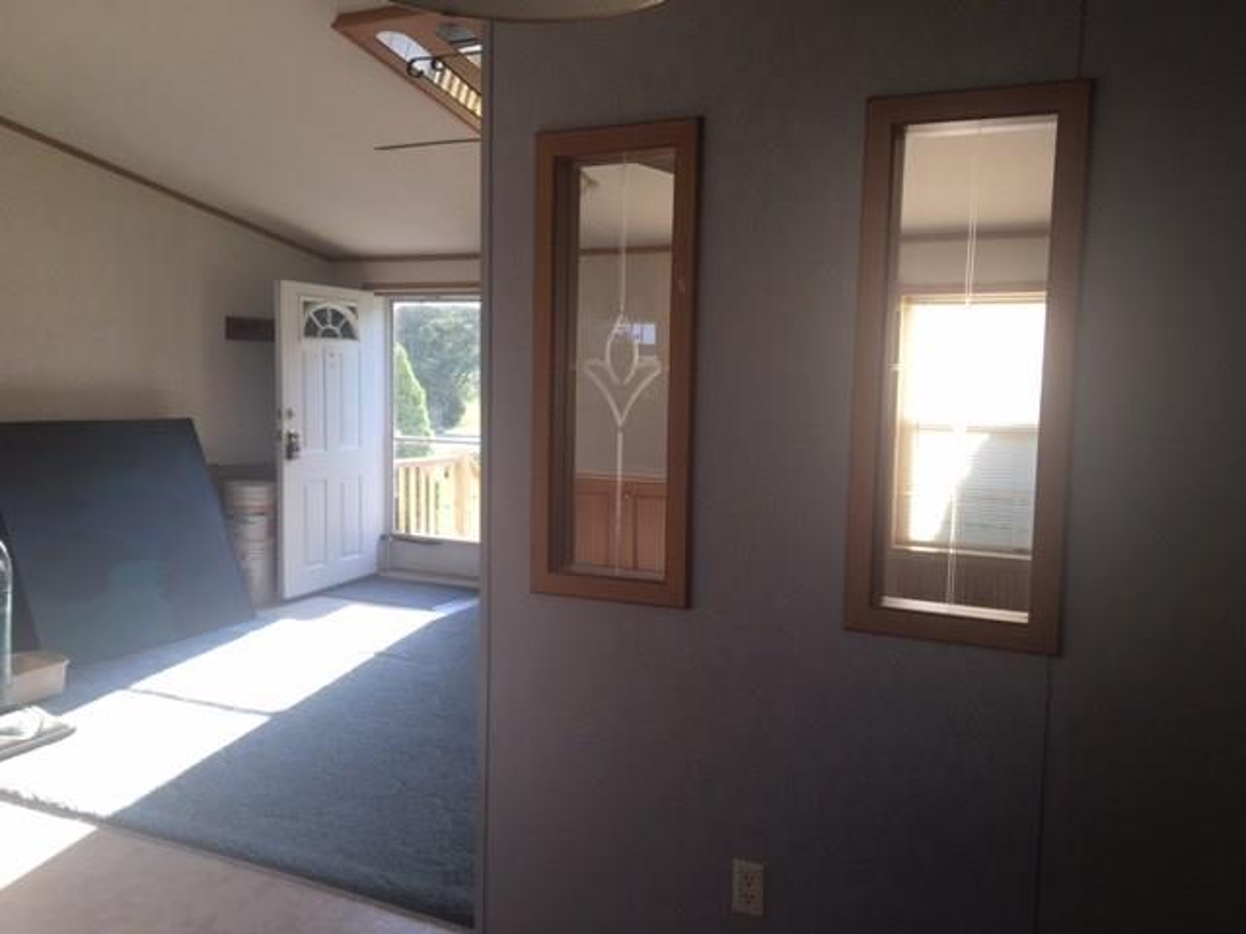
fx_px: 1044
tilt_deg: -4.9
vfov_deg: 48.2
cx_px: 623
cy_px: 467
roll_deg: -1.0
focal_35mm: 29
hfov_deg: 61.7
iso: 40
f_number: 2.2
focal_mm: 4.15
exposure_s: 1/120
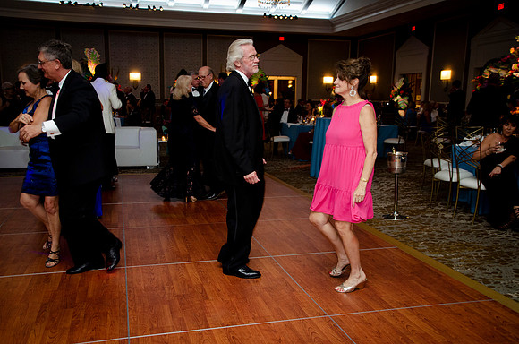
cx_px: 260
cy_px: 172
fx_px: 475
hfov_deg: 57.3
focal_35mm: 33
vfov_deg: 39.8
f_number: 3.5
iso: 1250
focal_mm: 22
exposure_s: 1/40
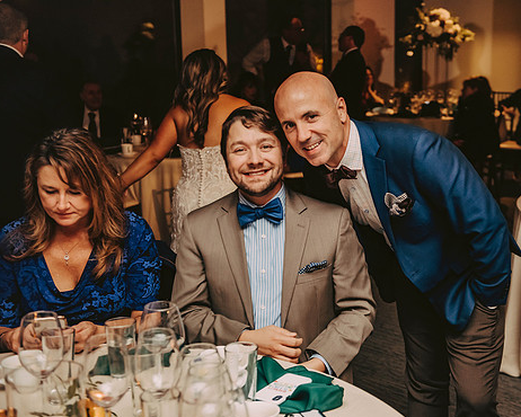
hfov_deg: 35.2
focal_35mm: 53
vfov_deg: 28.6
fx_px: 818
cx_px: 325
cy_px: 209
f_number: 3.2
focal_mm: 45
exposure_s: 1/200
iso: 2000
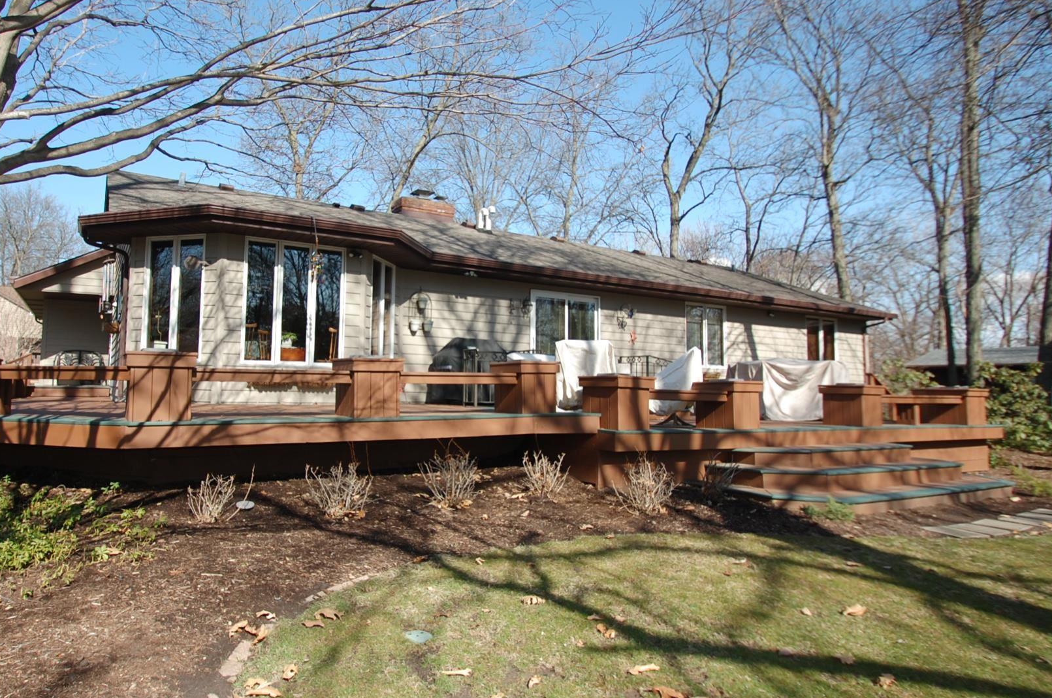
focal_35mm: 21
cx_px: 434
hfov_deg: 80.6
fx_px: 613
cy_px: 338
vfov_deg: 59.3
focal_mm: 10
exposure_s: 1/500
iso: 200
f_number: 5.6
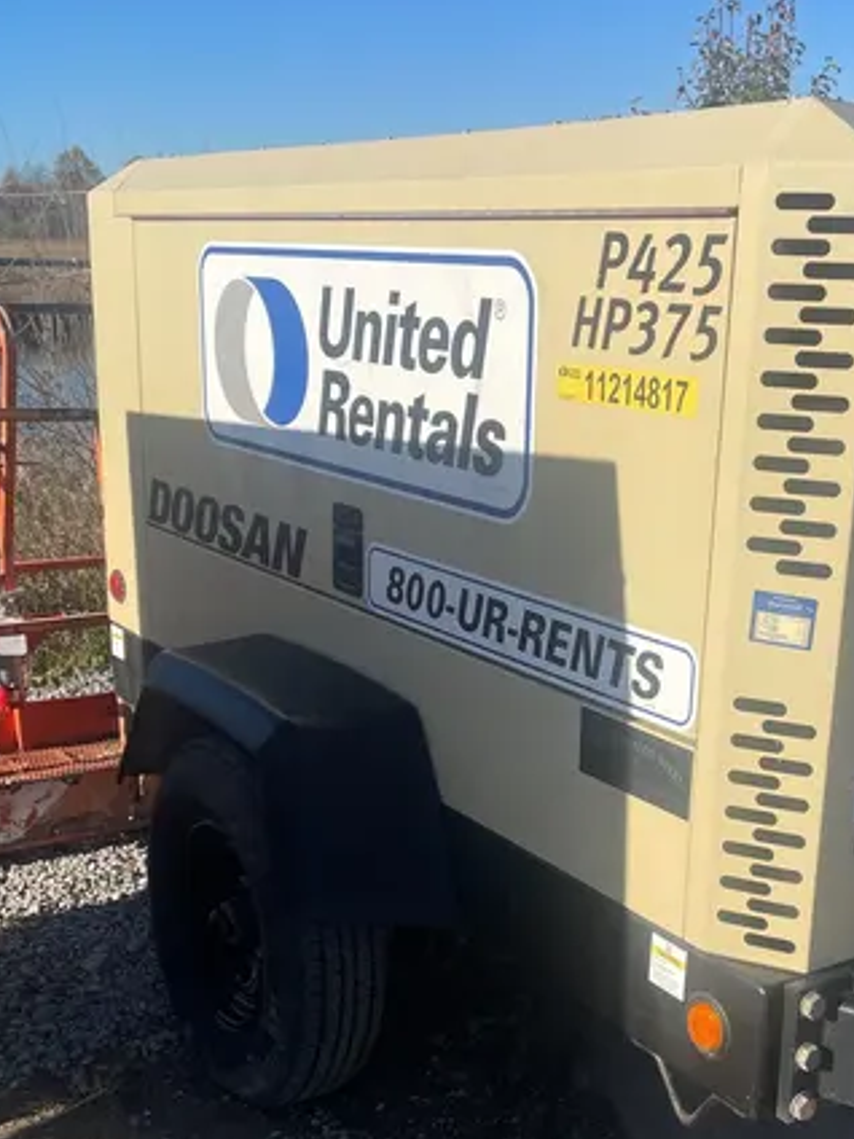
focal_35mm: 45
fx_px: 1480
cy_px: 759
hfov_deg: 31.9
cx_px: 588
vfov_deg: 41.5
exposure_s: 1/3610
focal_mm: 4.2
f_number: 1.6
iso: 32
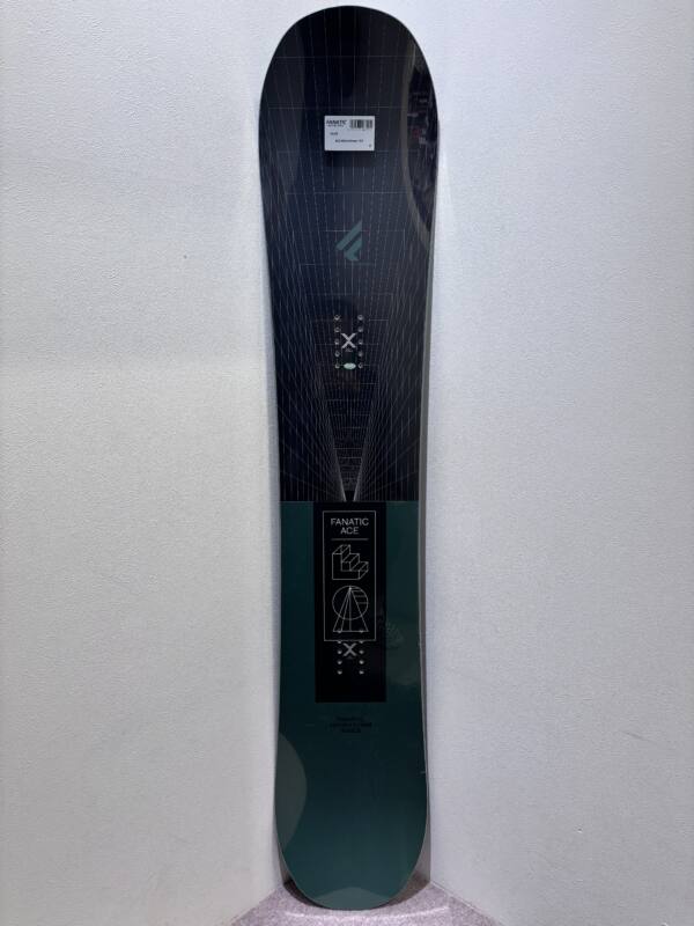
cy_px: 463
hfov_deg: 53.1
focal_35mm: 26
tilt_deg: -11.2
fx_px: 695
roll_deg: +0.3
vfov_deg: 67.3
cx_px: 347
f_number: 1.6
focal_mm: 5.96
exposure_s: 1/100
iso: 100
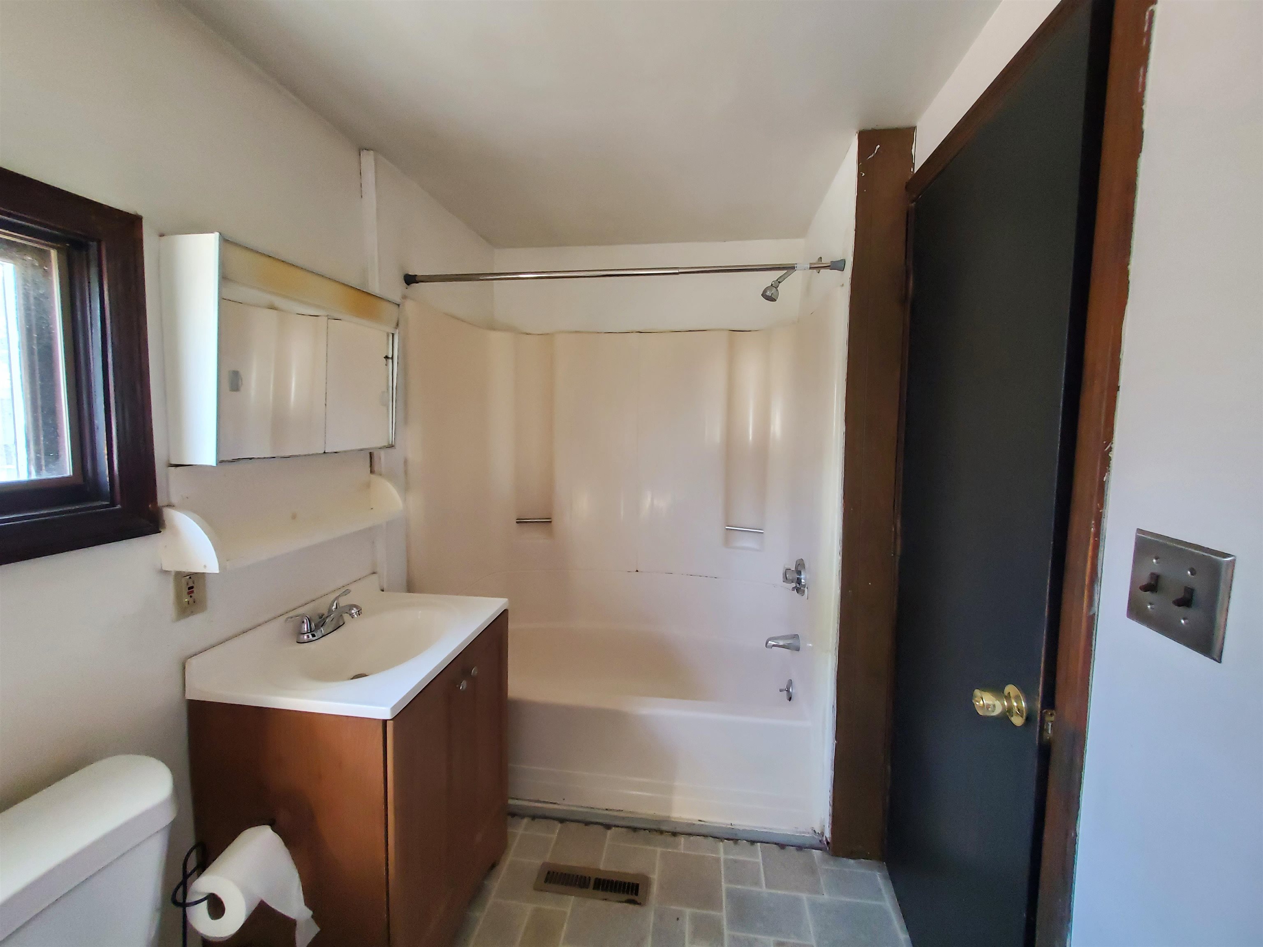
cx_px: 632
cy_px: 474
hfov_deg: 106.2
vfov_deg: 89.9
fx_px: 474
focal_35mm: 13
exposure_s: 1/30
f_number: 2.2
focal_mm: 1.8
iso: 500
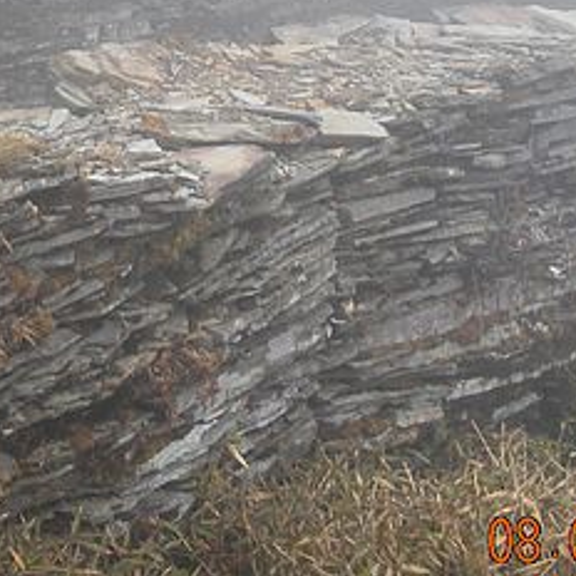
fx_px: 1845
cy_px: 14
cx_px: 146
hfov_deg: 17.6
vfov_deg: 17.4
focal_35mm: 98
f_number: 3.5
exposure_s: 1/82
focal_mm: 6.3
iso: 64
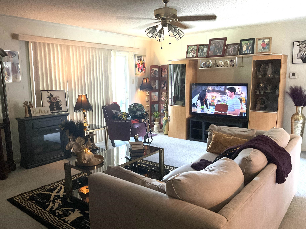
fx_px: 256
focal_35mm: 29
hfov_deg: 61.7
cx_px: 153
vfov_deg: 48.2
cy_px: 114
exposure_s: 1/40
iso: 320
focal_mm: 3
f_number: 1.8
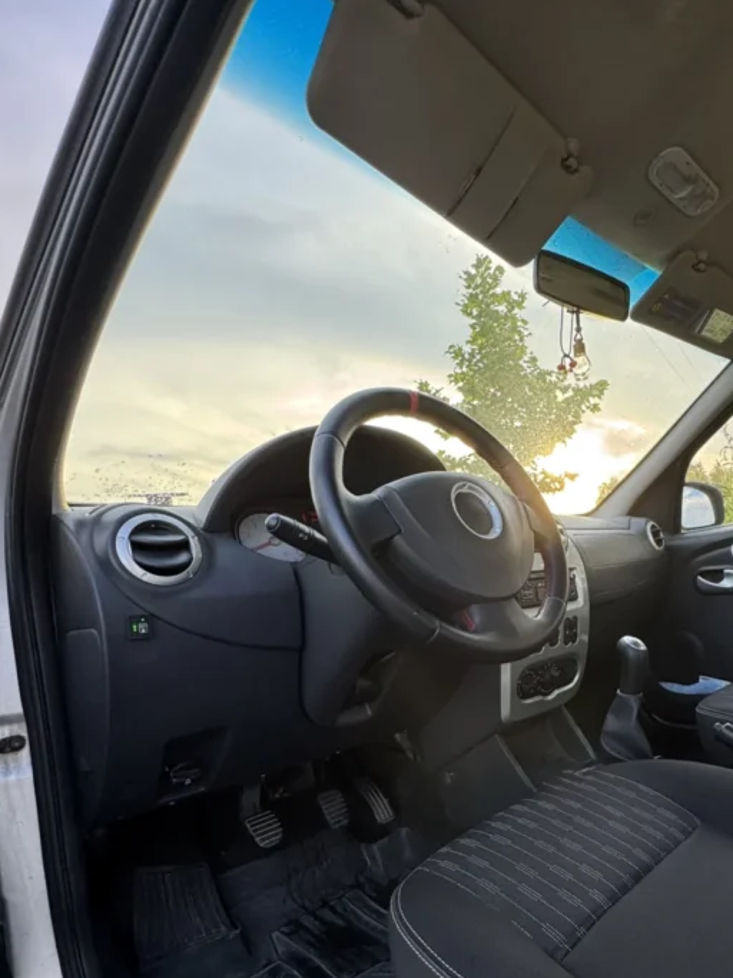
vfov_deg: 77.2
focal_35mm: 21
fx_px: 593
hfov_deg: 61.3
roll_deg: +4.0
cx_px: 510
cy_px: 626
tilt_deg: -5.5
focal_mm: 2.22
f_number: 2.2
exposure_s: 1/99
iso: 50
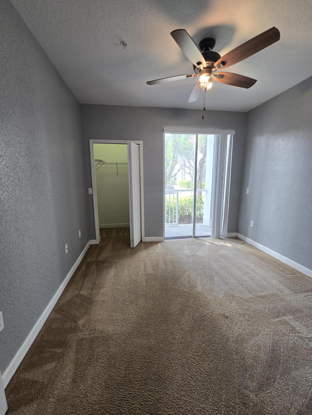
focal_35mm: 13
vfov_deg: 106.2
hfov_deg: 89.9
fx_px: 156
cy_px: 208
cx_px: 156
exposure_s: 1/60
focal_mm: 2.2
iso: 64
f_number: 2.2
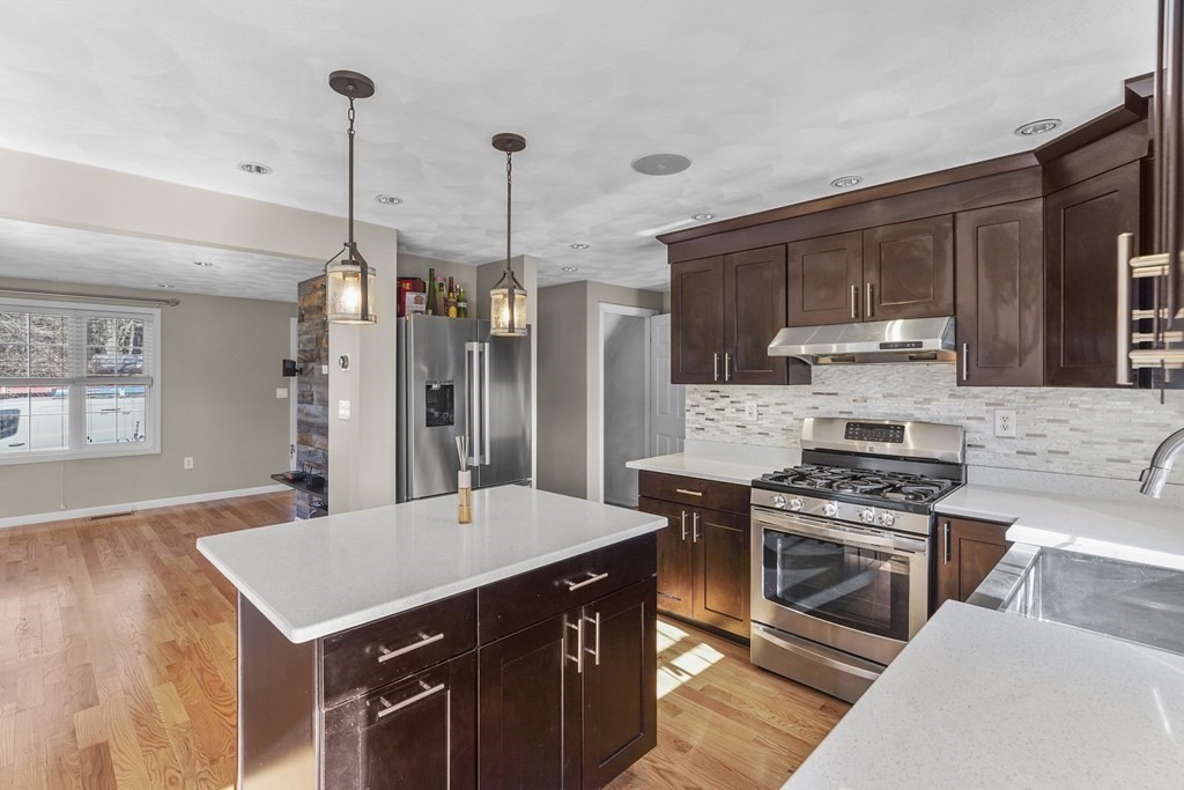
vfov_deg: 71.7
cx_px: 592
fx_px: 546
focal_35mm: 17
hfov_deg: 94.6
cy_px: 395
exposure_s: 1/30
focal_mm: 16.6
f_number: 8
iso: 320
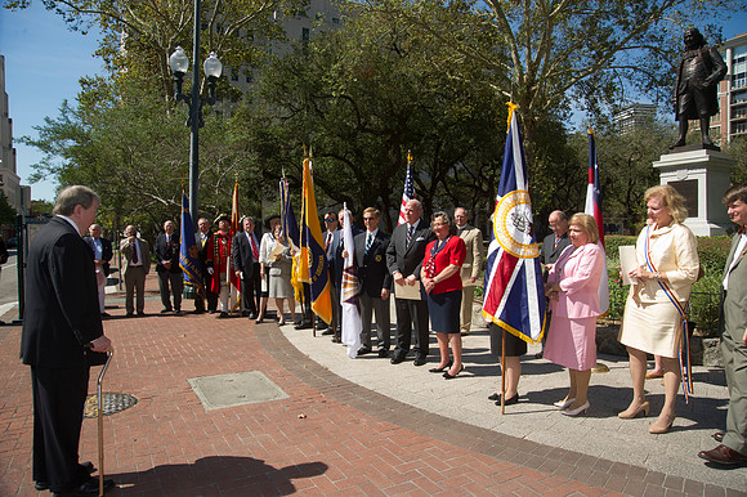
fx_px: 498
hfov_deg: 73.8
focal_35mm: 24
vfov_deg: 53.1
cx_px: 374
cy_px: 248
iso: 200
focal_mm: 24
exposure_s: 1/250
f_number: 8
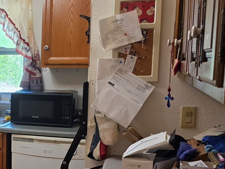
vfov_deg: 23.1
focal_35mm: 63
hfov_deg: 27.4
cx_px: -37
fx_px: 409
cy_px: 117
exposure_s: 1/120
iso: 160
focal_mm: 6.5
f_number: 1.4
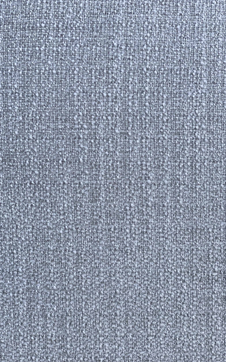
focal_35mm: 56
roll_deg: -0.4
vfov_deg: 36.3
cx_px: 108
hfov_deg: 23.1
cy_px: 180
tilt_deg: -29.6
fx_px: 552
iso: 32
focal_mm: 6
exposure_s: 1/122
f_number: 2
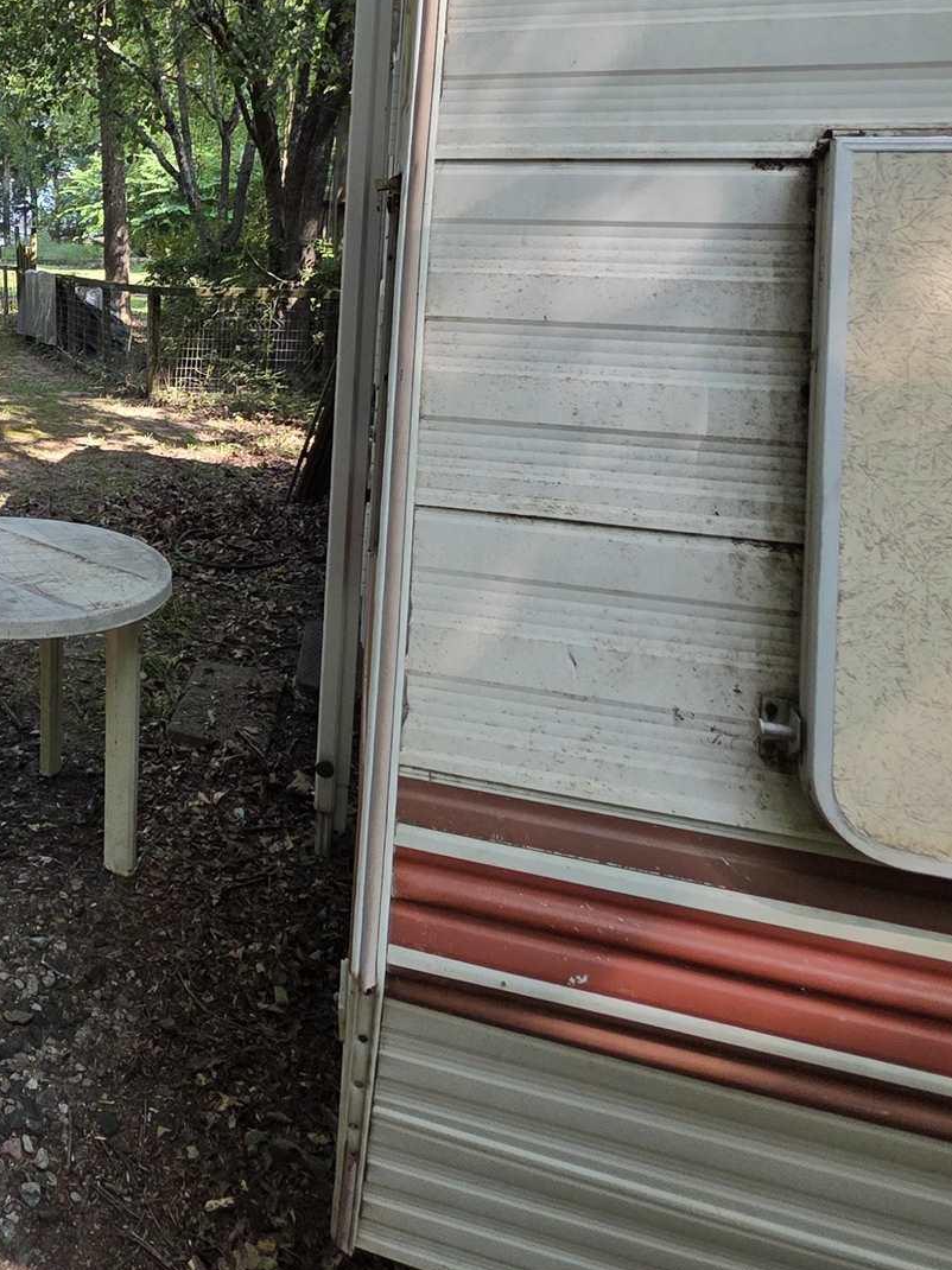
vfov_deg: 61.1
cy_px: 373
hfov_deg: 42.1
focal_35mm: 28
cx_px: -27
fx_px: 1027
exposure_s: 1/359
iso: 64
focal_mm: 2.2
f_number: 1.9
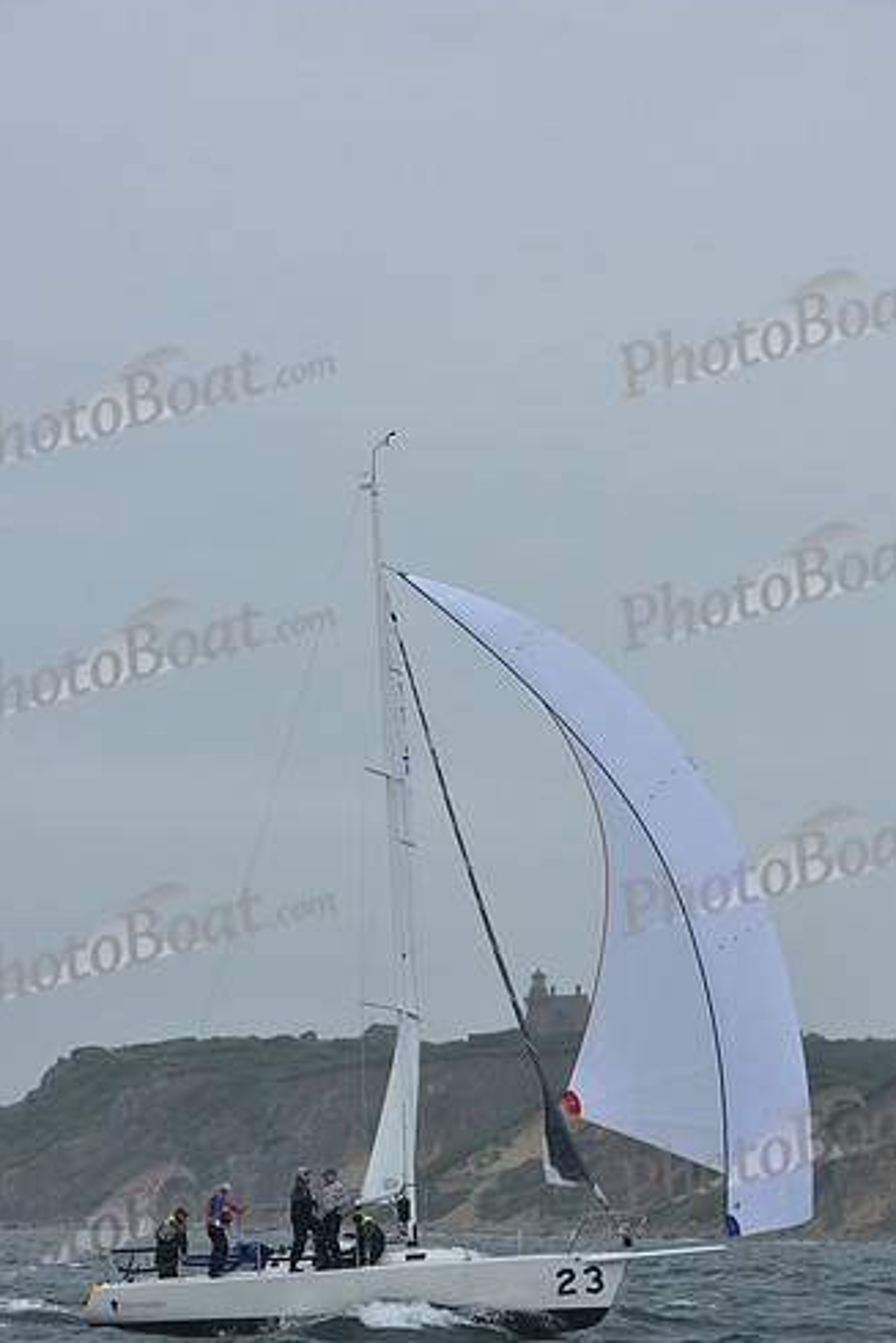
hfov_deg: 12.6
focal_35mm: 109
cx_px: 478
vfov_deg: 18.7
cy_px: 762
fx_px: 4066
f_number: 6.3
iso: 320
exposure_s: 1/1000
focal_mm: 92
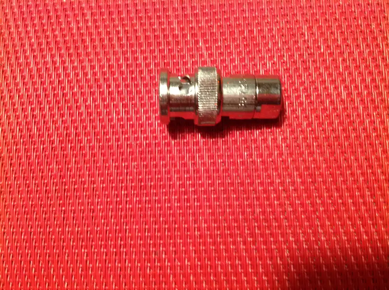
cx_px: 194
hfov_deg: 52.7
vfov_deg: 40.6
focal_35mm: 35
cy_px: 145
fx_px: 393
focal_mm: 4.28
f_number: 2.4
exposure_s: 1/15
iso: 250
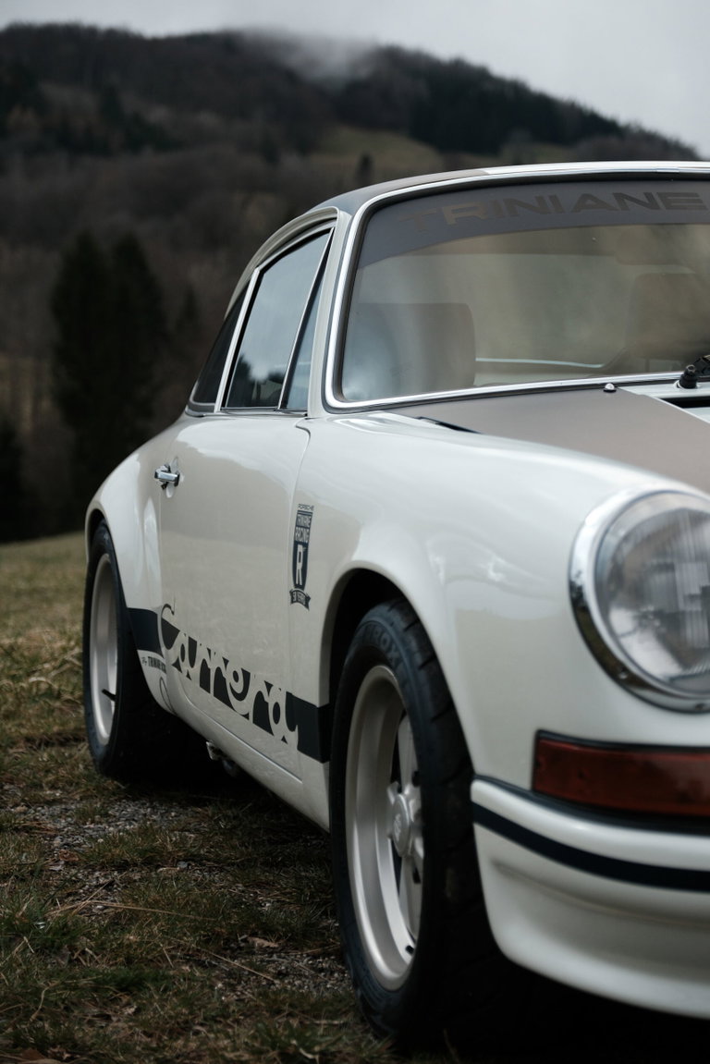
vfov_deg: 24.5
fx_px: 2454
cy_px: 532
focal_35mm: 83
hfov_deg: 16.5
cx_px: 355
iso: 640
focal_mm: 55
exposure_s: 1/4000
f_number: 2.8
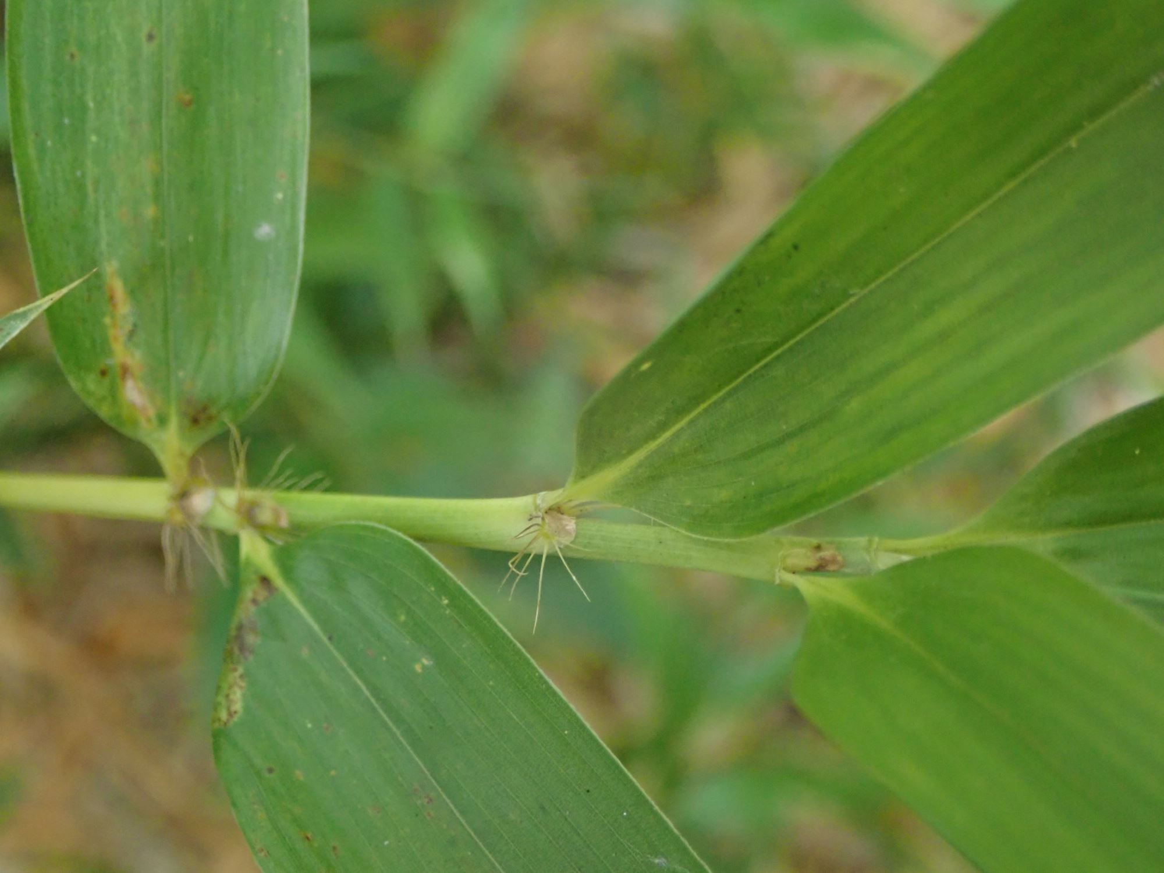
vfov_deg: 27.5
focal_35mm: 53
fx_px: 1782
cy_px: 436
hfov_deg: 36.2
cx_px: 582
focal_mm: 9.61
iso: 1000
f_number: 3.4
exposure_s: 1/50
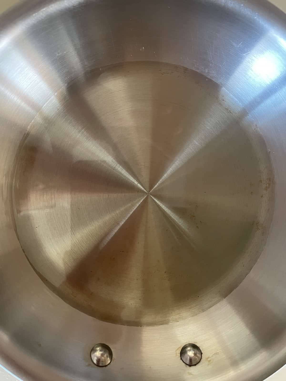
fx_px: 286
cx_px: 143
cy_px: 190
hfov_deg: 53.1
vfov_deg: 67.3
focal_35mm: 26
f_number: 1.6
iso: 500
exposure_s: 1/60
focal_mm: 4.2
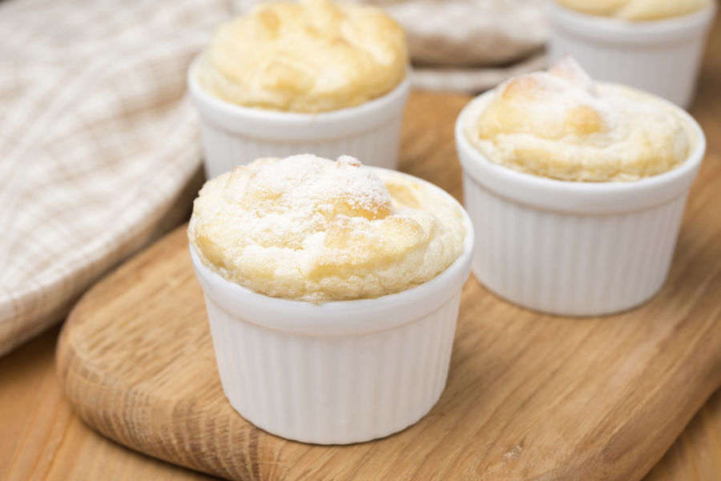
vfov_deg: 22.6
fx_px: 1202
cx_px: 360
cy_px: 240
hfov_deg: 33.4
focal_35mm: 60
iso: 100
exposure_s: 1/125
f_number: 10
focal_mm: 60
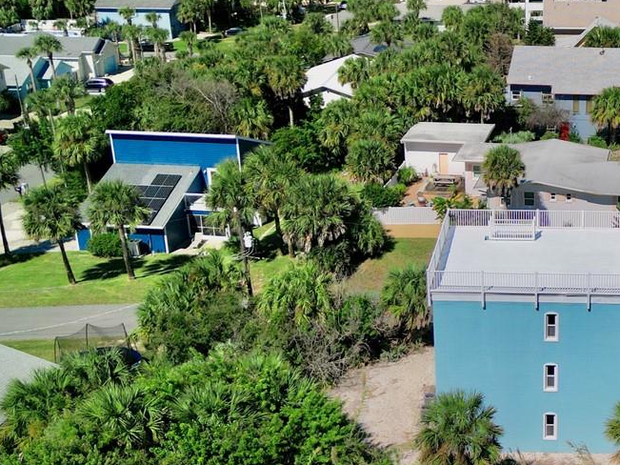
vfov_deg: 24.8
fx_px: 1057
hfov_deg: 31.4
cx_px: 540
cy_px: 278
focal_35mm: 59
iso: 110
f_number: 1.7
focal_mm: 6.72
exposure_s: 1/3200
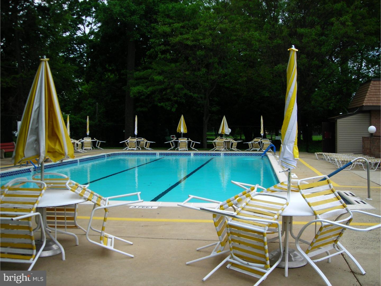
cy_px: 143
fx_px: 418
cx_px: 190
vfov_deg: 37.7
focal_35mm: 38
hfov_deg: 49.0
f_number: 3.2
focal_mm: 6.3
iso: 50
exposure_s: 1/268
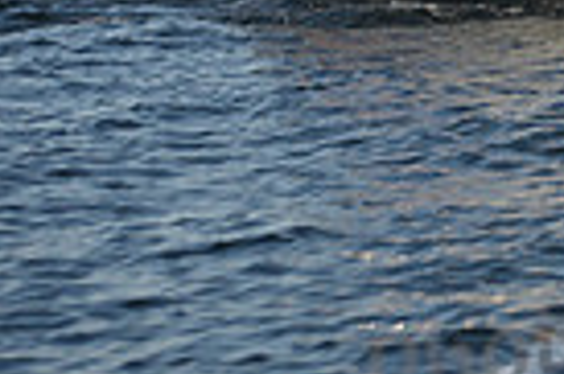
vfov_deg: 3.4
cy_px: -376
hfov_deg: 5.0
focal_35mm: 403
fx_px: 6306
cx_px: 1157
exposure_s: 1/800
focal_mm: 95
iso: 250
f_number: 5.6
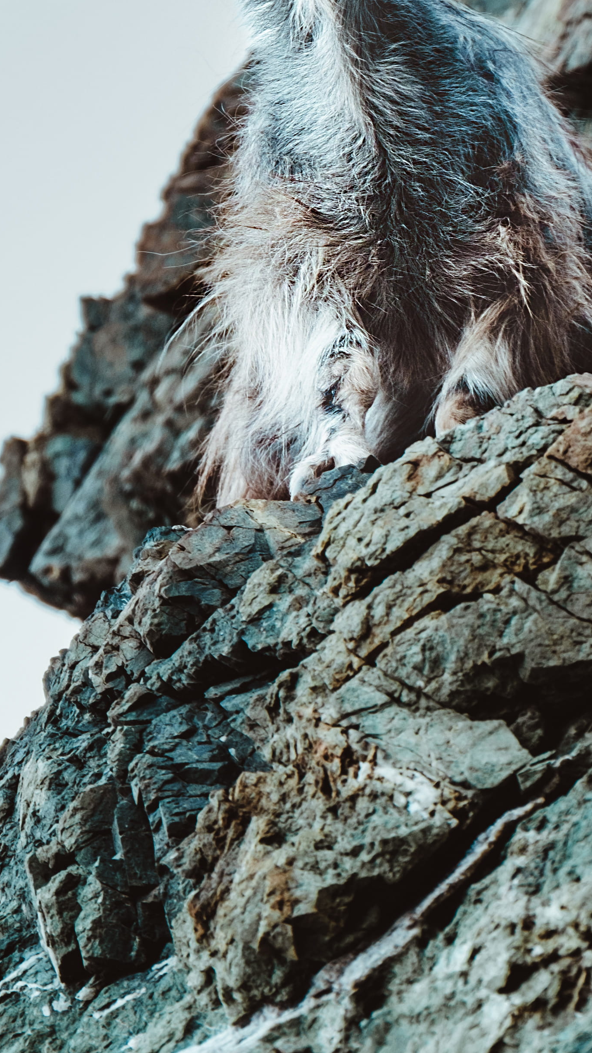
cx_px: 396
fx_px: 4410
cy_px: 321
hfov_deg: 7.7
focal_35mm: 158
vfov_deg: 13.6
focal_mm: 50
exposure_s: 1/80
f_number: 5.6
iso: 200
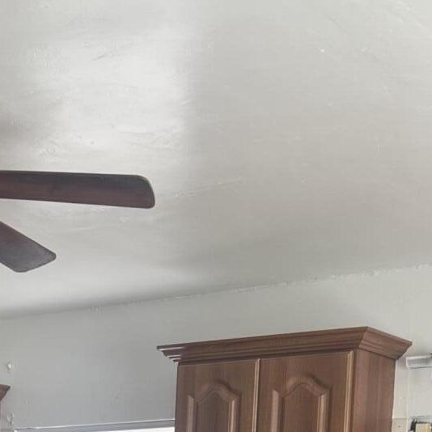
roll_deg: -0.1
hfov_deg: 19.8
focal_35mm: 86
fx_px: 1214
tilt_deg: -5.6
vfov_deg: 17.9
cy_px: 663
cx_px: 44
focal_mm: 5.7
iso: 50
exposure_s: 1/183
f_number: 1.5
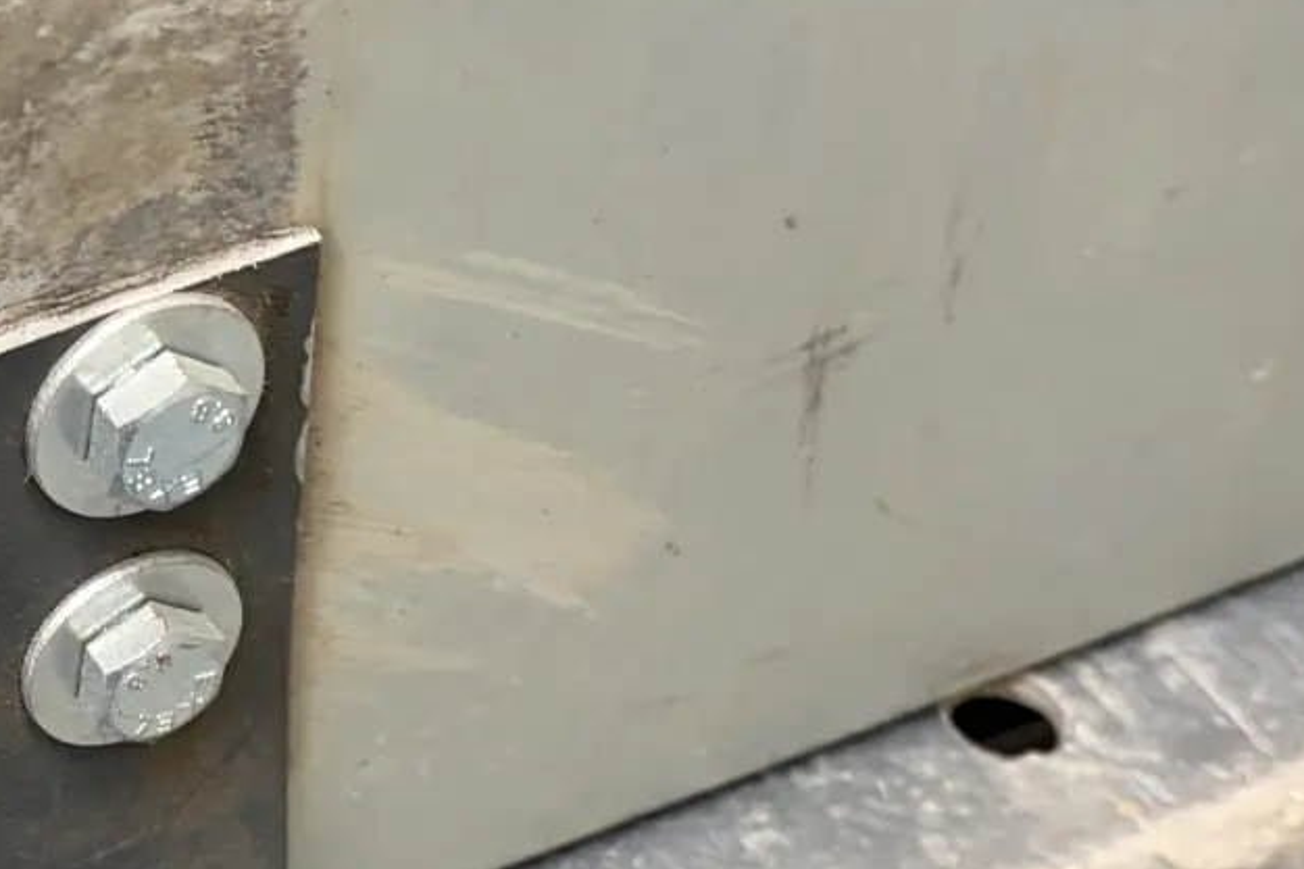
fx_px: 3005
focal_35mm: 83
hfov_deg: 23.4
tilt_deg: -49.5
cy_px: 709
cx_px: -10
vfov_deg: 16.3
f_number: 1.6
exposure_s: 1/60
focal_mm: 5.96
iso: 160
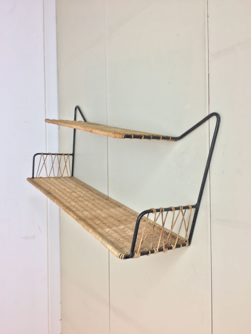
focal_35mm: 29
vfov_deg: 61.7
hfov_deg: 48.2
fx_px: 280
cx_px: 126
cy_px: 167
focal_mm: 4.15
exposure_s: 1/33
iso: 25
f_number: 2.2
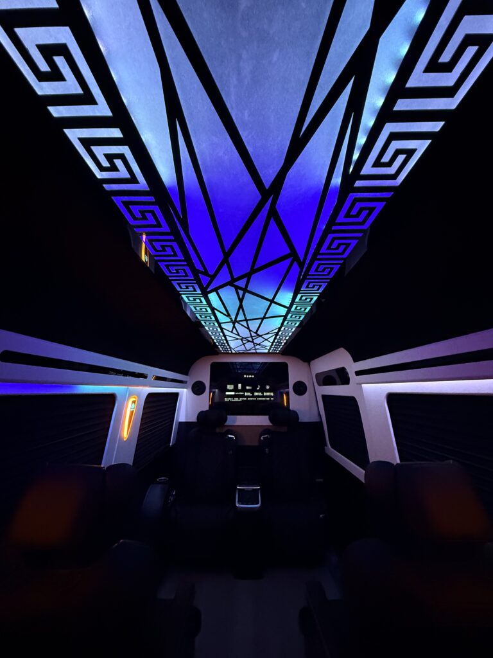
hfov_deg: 85.7
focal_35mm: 14
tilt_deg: +12.5
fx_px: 266
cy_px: 329
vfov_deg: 102.1
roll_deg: +0.1
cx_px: 246
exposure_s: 1/59
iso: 640
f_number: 2.2
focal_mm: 2.22
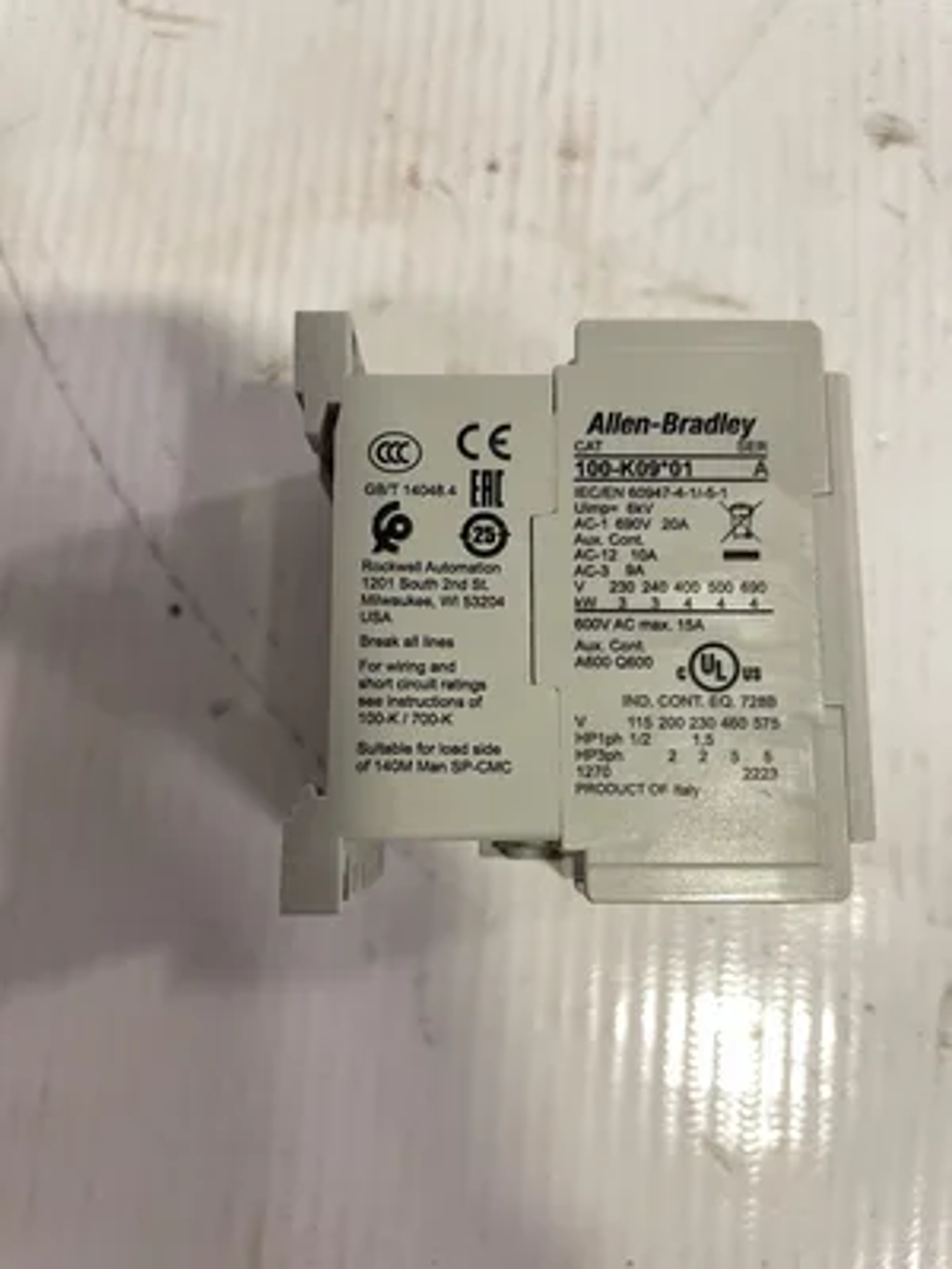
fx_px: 953
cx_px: 476
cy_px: 634
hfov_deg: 53.1
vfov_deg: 67.3
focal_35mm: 26
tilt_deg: -81.5
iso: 250
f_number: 1.6
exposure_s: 1/60
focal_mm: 4.2
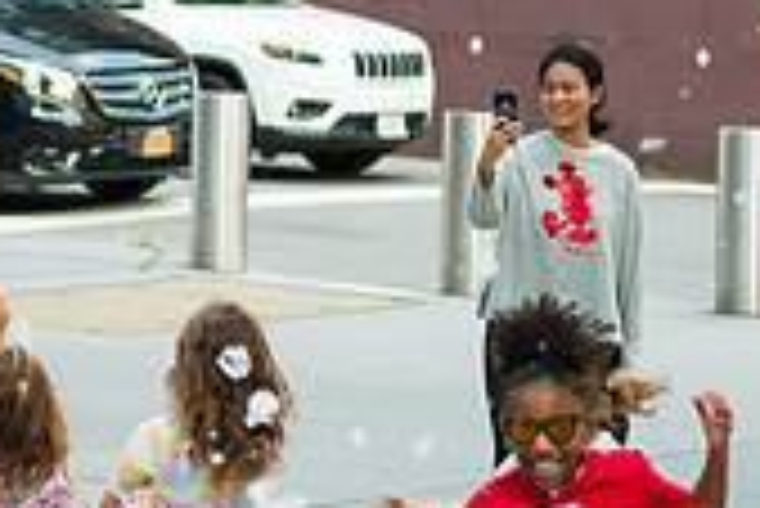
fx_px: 5071
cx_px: -31
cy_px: 144
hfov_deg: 8.5
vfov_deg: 5.7
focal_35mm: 240
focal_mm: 70
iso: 800
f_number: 3.2
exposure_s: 1/1000
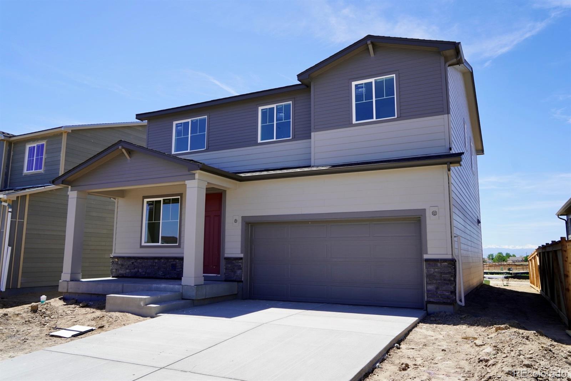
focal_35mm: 27
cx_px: 286
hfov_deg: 67.3
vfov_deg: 48.0
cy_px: 190
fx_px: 429
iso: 100
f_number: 5
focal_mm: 27
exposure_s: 1/400
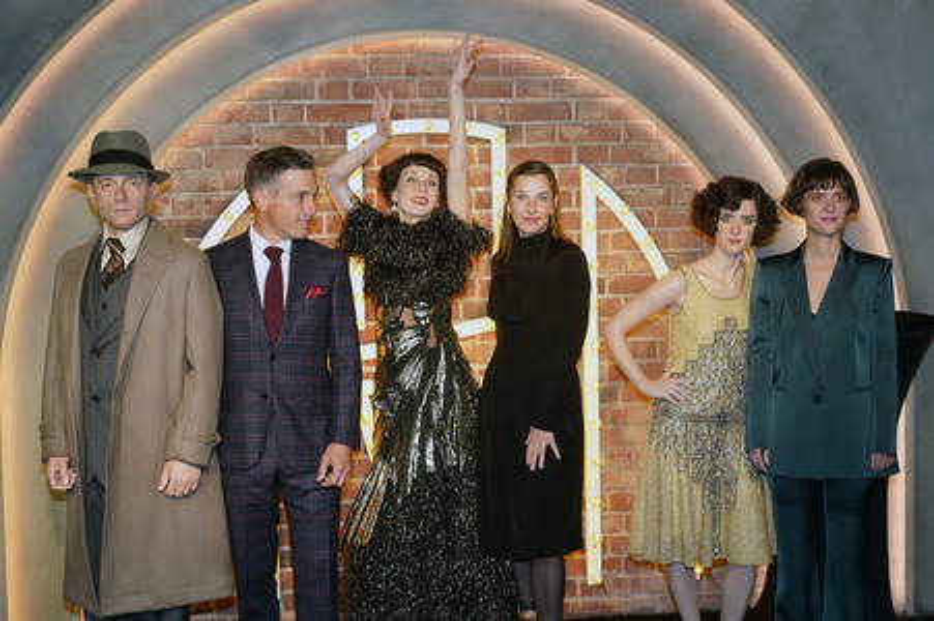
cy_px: 310
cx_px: 467
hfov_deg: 42.8
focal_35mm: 46
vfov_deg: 29.2
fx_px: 1193
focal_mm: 46
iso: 2000
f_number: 4
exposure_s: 1/100
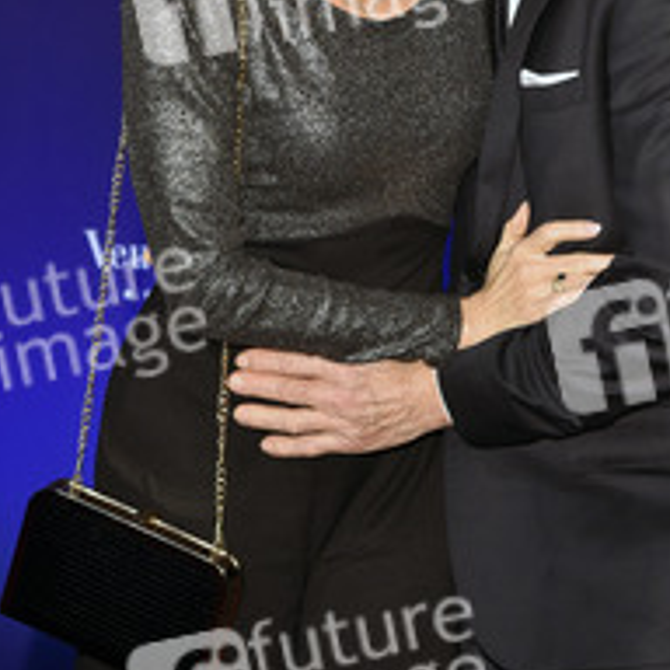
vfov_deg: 14.0
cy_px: 157
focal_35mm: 124
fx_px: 2715
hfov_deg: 14.1
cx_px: 408
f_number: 6.3
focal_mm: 70
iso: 500
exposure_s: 1/160
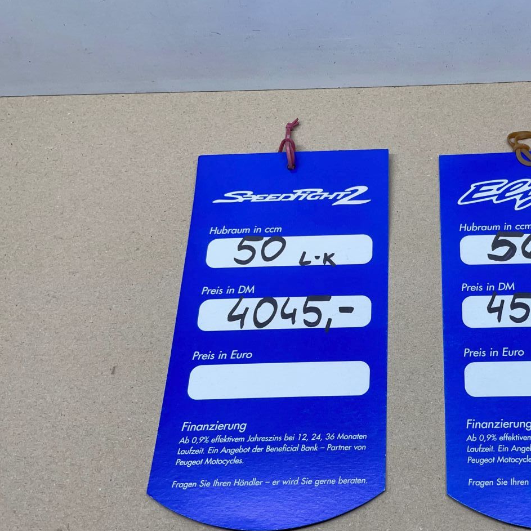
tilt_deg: -63.6
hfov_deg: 41.1
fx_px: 677
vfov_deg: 42.7
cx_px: 423
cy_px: 310
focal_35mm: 39
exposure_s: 1/100
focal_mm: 4.2
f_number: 1.6
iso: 50
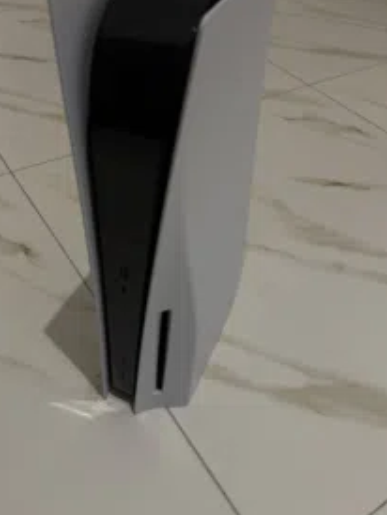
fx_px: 521
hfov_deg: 40.6
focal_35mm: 35
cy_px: 214
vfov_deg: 52.3
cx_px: 156
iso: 125
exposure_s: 1/50
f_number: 1.78
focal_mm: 6.76
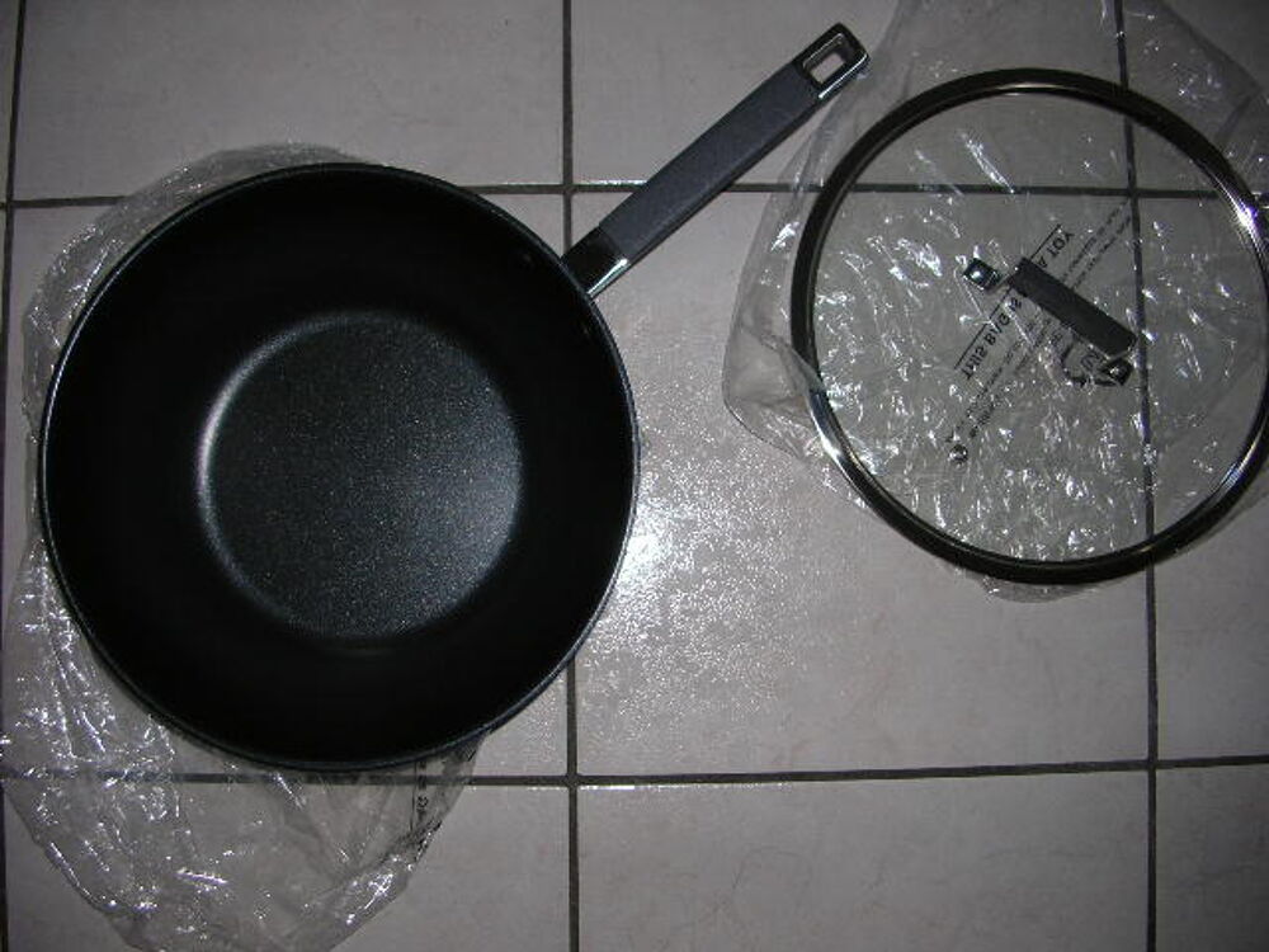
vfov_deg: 40.7
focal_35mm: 35
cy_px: 476
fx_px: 1283
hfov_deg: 52.6
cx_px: 634
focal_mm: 5.8
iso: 50
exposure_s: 1/60.1
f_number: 2.8
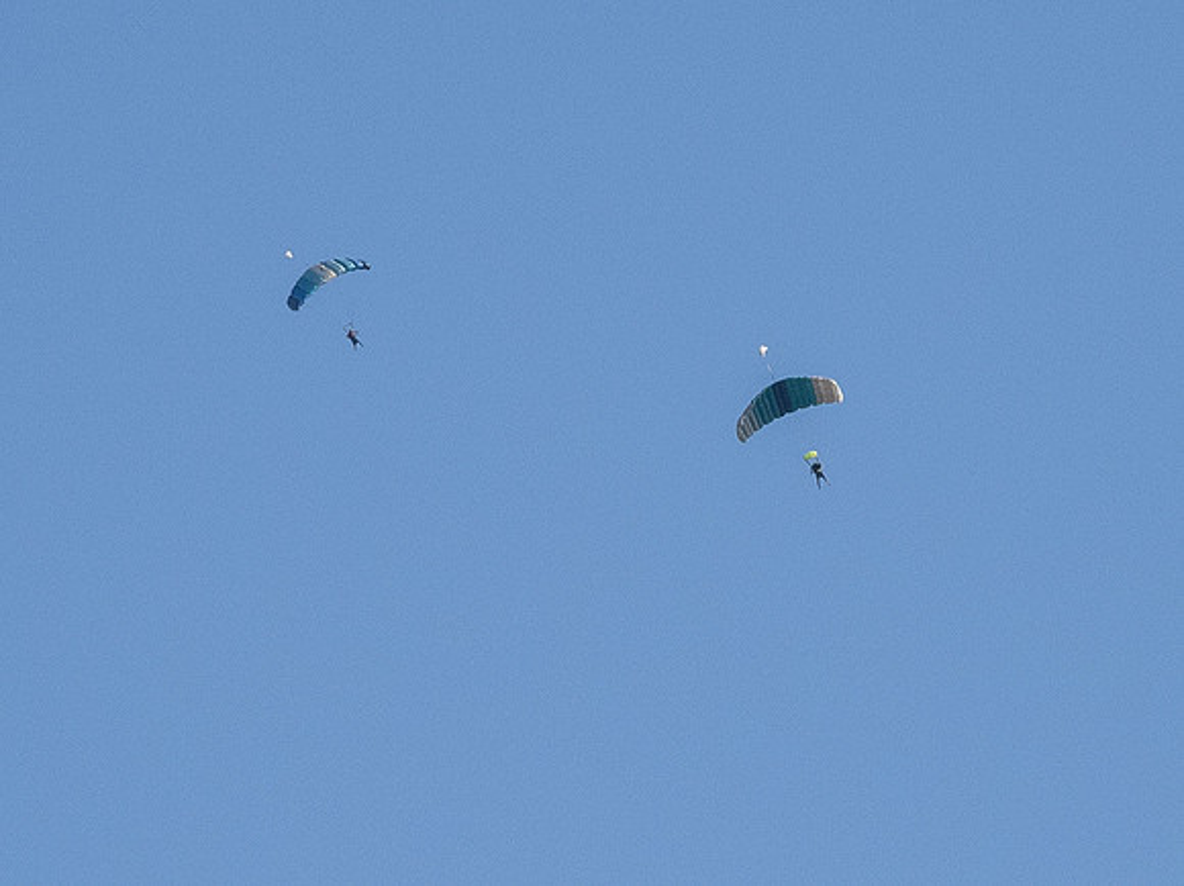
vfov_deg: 2.2
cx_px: 657
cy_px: 796
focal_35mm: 678
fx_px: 23174
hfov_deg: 2.9
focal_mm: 100
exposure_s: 1/4000
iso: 320
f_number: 4
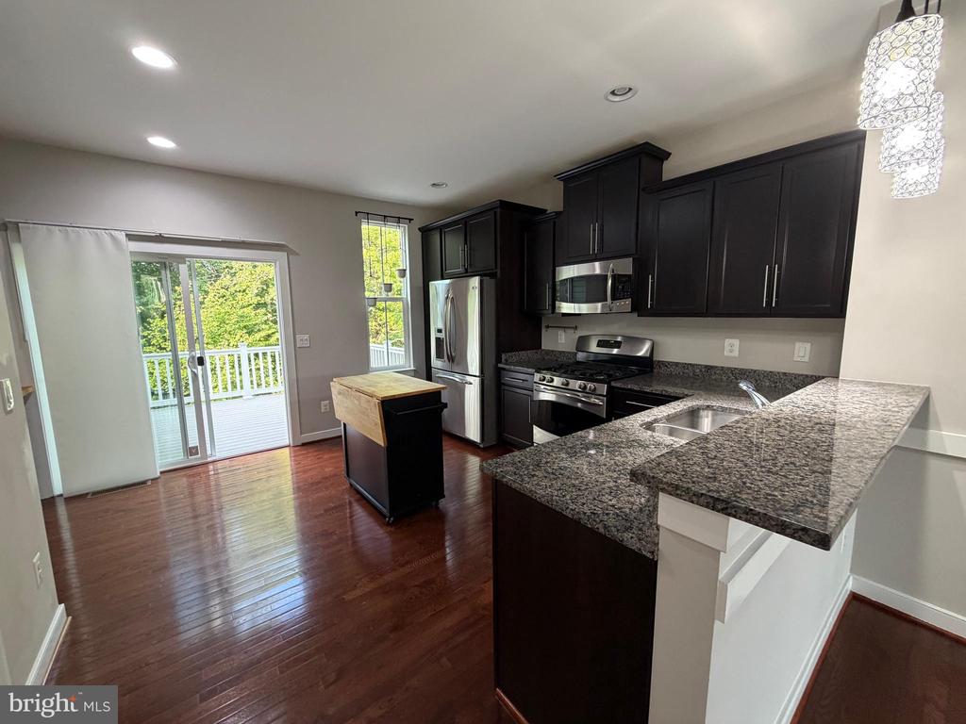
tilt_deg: -7.4
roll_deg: +1.8
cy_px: 362
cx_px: 483
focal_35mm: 14
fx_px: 391
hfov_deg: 102.1
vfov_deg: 85.7
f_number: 2.2
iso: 320
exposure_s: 1/60
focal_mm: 2.22
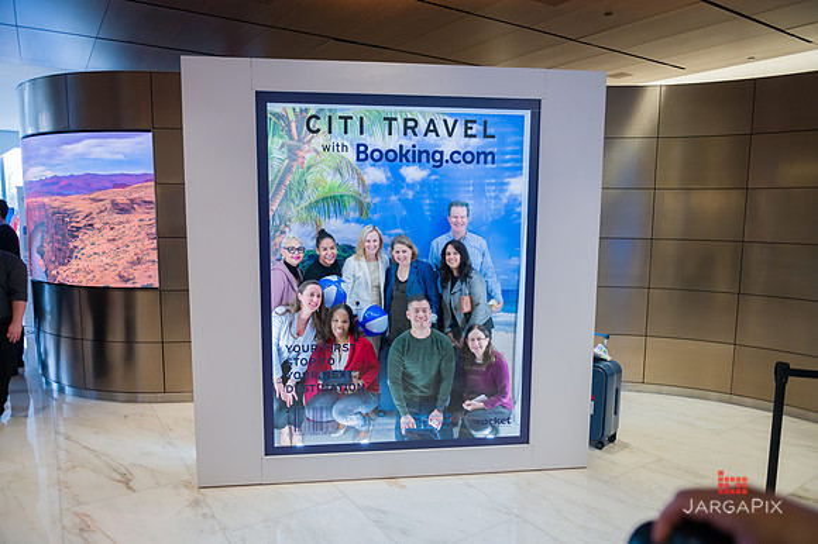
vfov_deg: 53.1
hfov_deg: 73.8
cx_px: 409
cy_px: 272
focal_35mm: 24
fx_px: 545
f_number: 3.2
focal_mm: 24
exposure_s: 1/500
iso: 1250
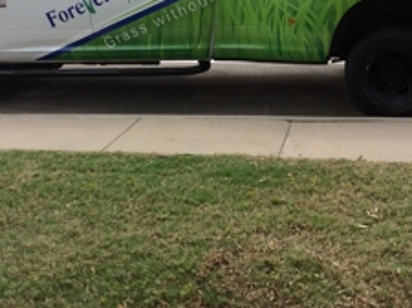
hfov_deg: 33.8
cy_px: 39
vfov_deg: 24.9
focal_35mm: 57
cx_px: 207
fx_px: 677
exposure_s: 1/629
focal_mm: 3.3
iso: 32
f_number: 2.4
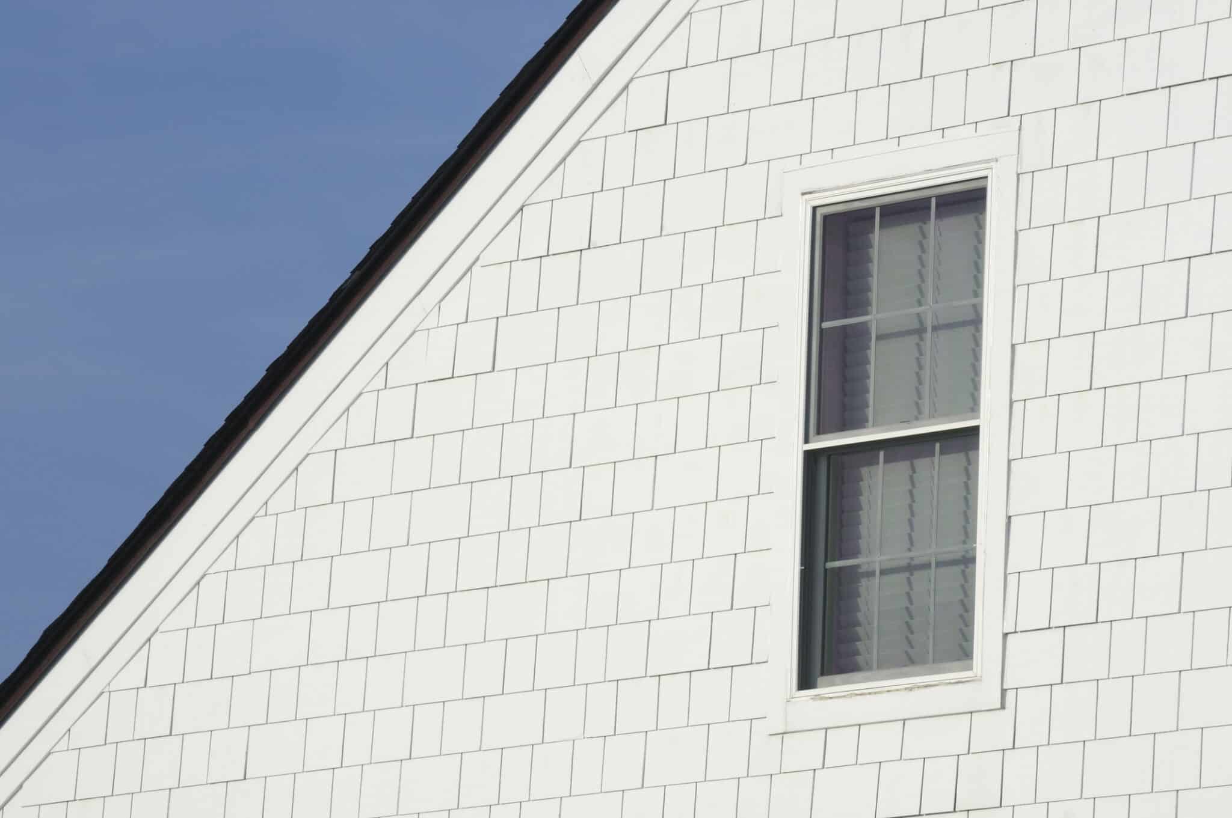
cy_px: 409
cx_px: 616
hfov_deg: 7.4
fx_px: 9487
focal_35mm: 278
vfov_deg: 4.9
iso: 200
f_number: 11
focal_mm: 185
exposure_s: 1/125
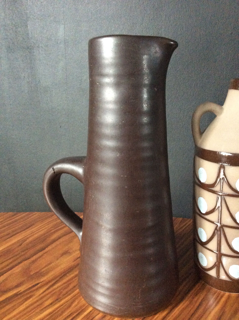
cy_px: 160
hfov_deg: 44.1
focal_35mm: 32
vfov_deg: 56.9
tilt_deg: -18.6
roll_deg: +1.0
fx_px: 295
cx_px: 120
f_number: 2.4
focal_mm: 3.3
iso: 500
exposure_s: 1/17
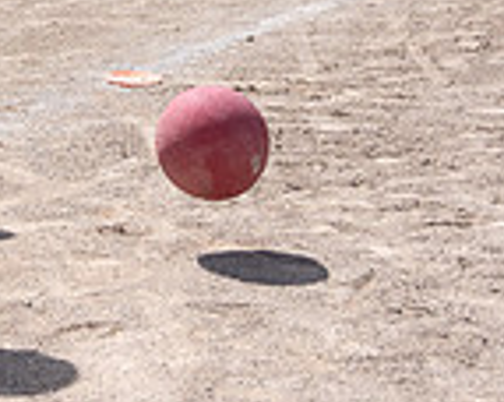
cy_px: -237
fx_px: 1713
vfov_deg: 12.6
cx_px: 15
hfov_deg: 16.4
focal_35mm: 115
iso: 160
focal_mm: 24.5
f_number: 4
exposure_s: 1/2000
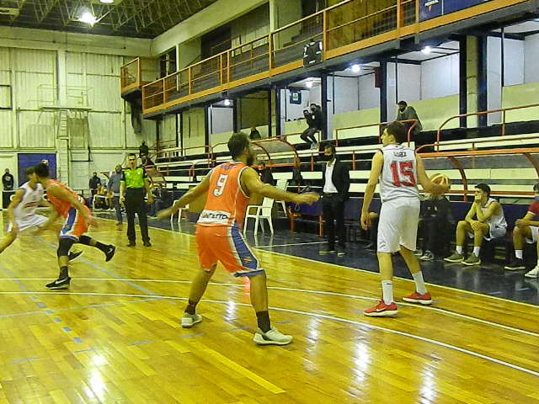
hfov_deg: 45.8
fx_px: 638
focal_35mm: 41
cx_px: 270
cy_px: 202
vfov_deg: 35.1
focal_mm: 7.3
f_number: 3.5
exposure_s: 1/60
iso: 1600
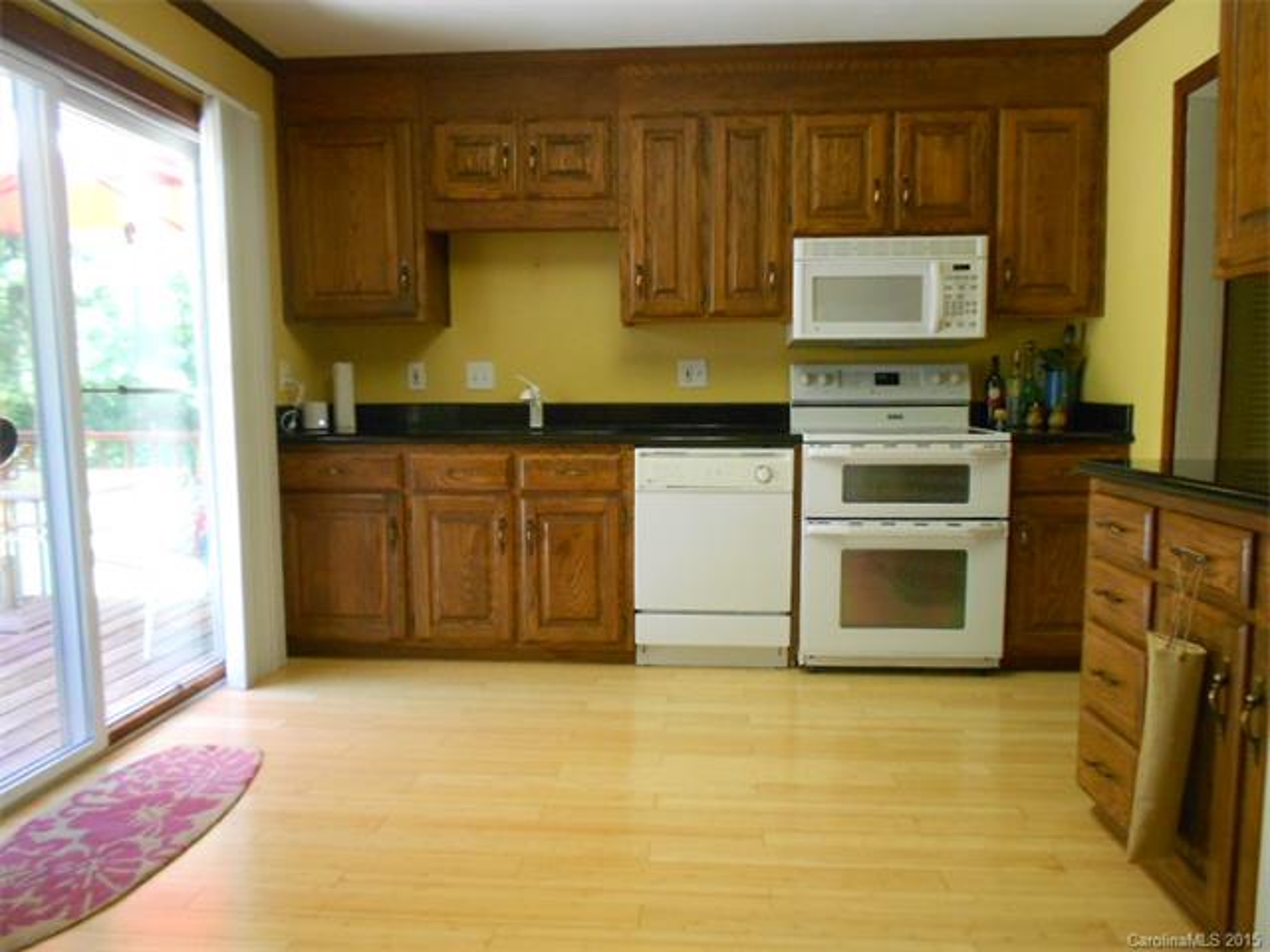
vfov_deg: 53.1
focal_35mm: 26
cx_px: 635
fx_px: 954
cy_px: 476
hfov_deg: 67.3
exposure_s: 1/30
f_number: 3.2
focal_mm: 4.6
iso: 320
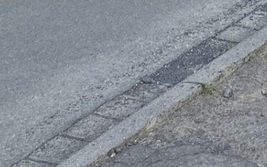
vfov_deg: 7.9
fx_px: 1040
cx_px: 426
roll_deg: -0.6
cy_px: -338
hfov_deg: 13.6
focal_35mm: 143
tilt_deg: -0.6
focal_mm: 4.25
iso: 32
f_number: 1.8
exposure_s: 1/1082
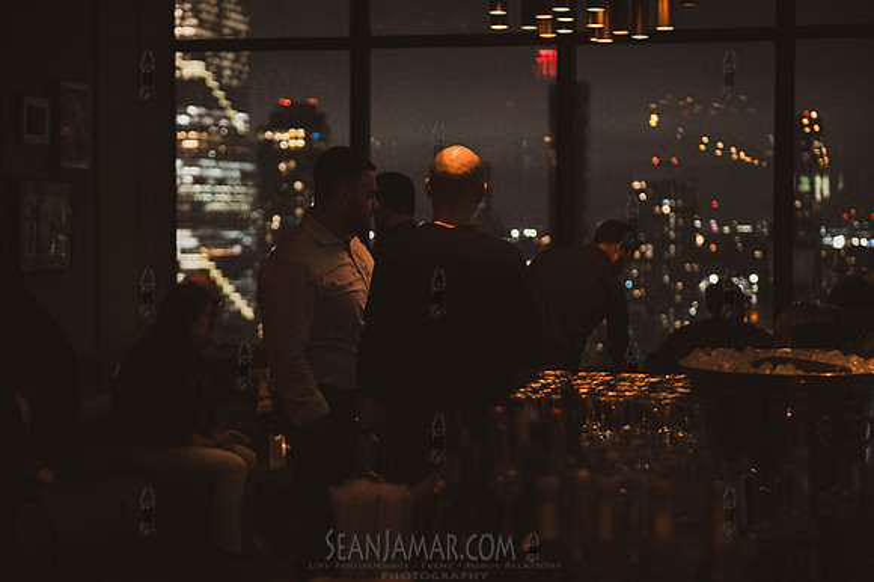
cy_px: 291
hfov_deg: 27.7
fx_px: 1771
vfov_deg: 18.7
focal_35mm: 73
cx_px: 427
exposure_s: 1/200
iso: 12800
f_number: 3.5
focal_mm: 70
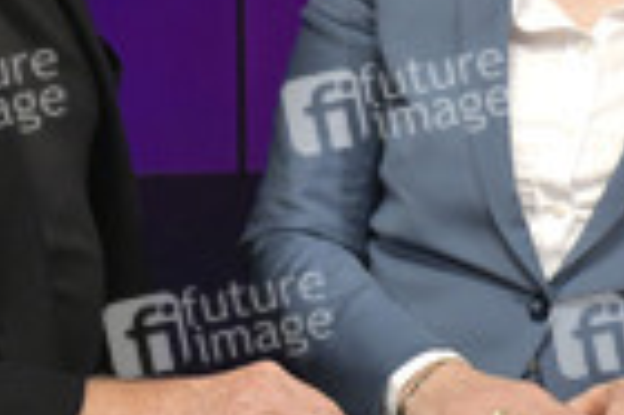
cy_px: -9
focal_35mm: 200
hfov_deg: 10.3
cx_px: 279
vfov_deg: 6.8
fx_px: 3463
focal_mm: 62
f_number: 6.3
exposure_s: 1/200
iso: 2500
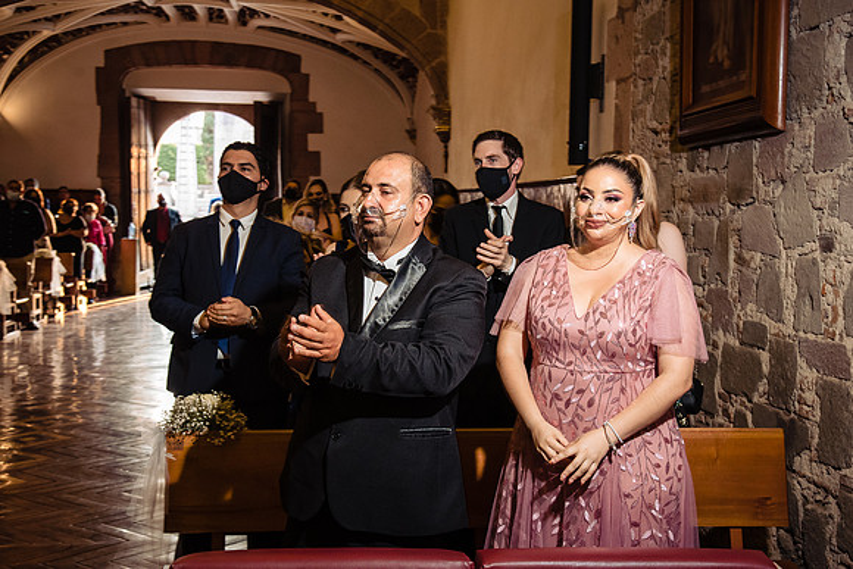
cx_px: 418
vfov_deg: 26.8
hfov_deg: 39.2
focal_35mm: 50
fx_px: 1197
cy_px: 289
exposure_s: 1/50
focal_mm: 44
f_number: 7.1
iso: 2000
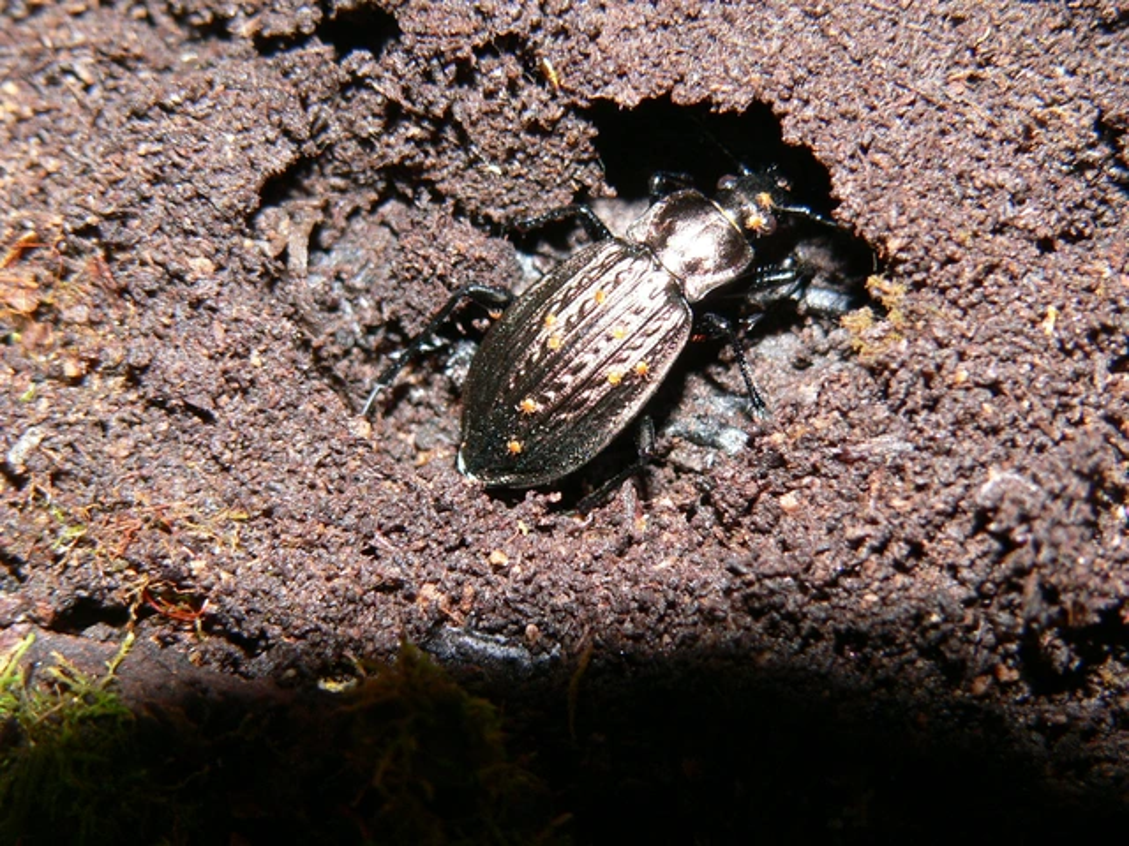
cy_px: 423
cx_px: 564
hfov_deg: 20.9
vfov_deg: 15.7
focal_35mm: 94
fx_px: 3066
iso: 100
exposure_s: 1/60
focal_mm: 15.6
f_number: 4
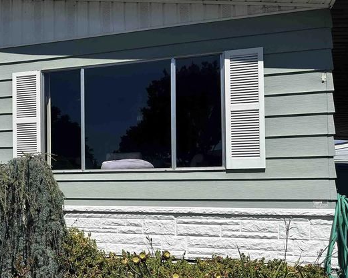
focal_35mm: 46
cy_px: 171
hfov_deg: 37.9
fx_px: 474
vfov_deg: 32.6
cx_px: 41
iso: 80
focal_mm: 6.86
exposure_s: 1/8929
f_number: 1.78
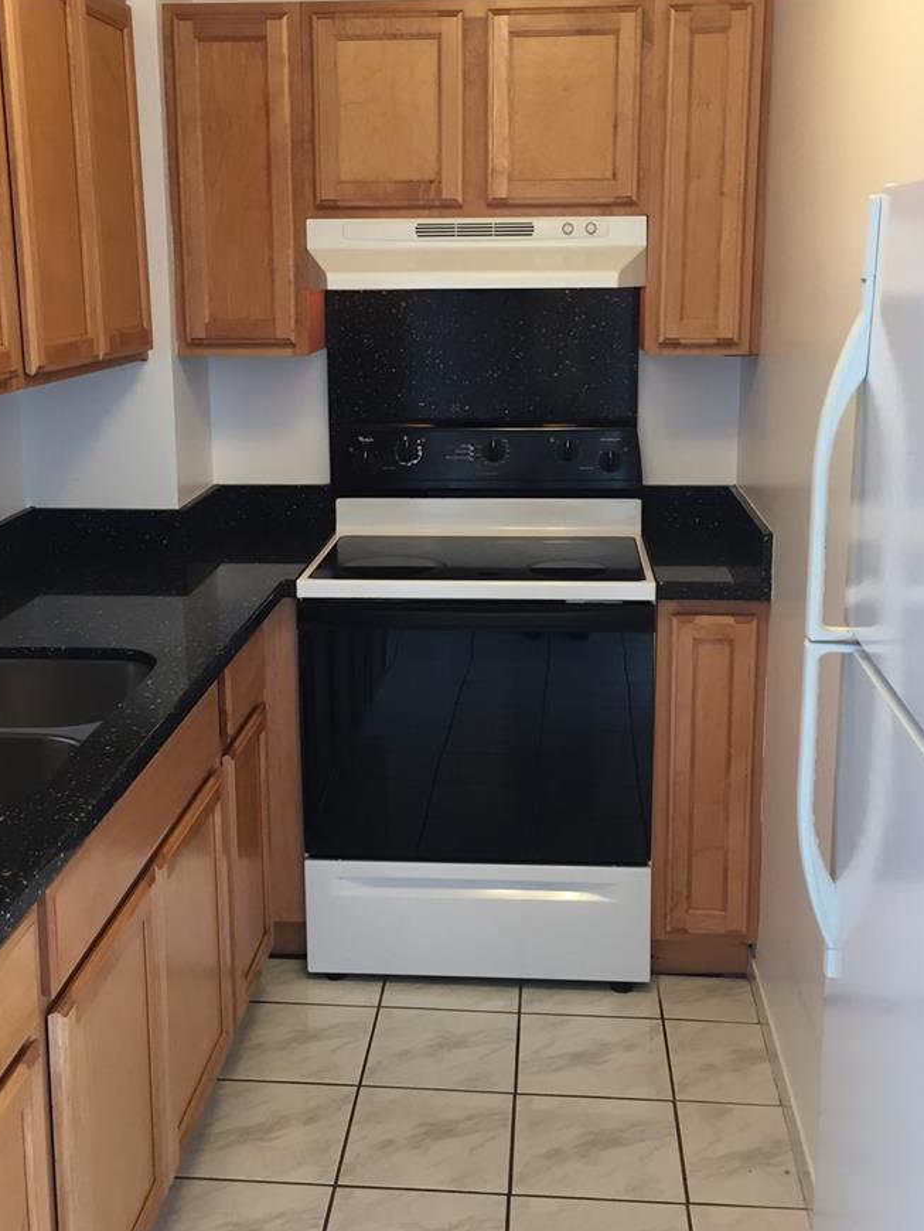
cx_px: 433
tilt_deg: -9.8
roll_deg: +0.4
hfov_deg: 36.0
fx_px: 1423
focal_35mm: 40
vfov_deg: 46.7
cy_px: 542
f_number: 2.2
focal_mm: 4.15
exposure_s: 1/30
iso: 64
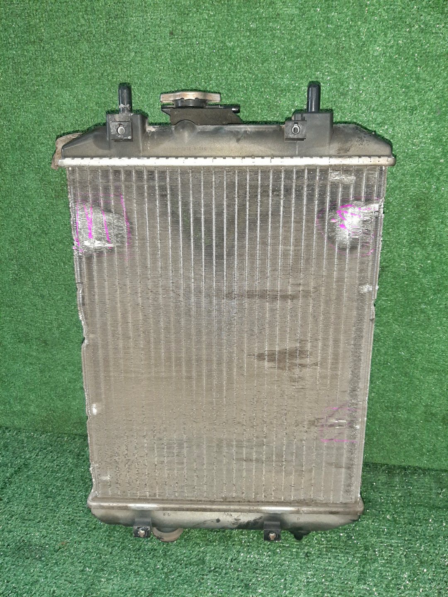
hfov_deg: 53.1
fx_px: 449
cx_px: 224
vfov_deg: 67.3
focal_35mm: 26
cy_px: 298
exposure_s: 1/25
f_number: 1.7
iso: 301
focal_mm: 3.93
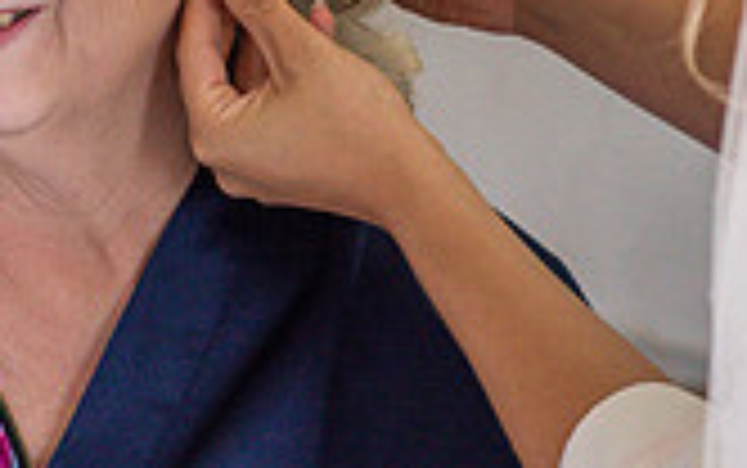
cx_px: 315
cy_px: -70
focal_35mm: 178
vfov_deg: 7.3
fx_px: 3626
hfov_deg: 11.8
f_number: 3.5
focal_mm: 50
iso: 640
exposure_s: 1/200
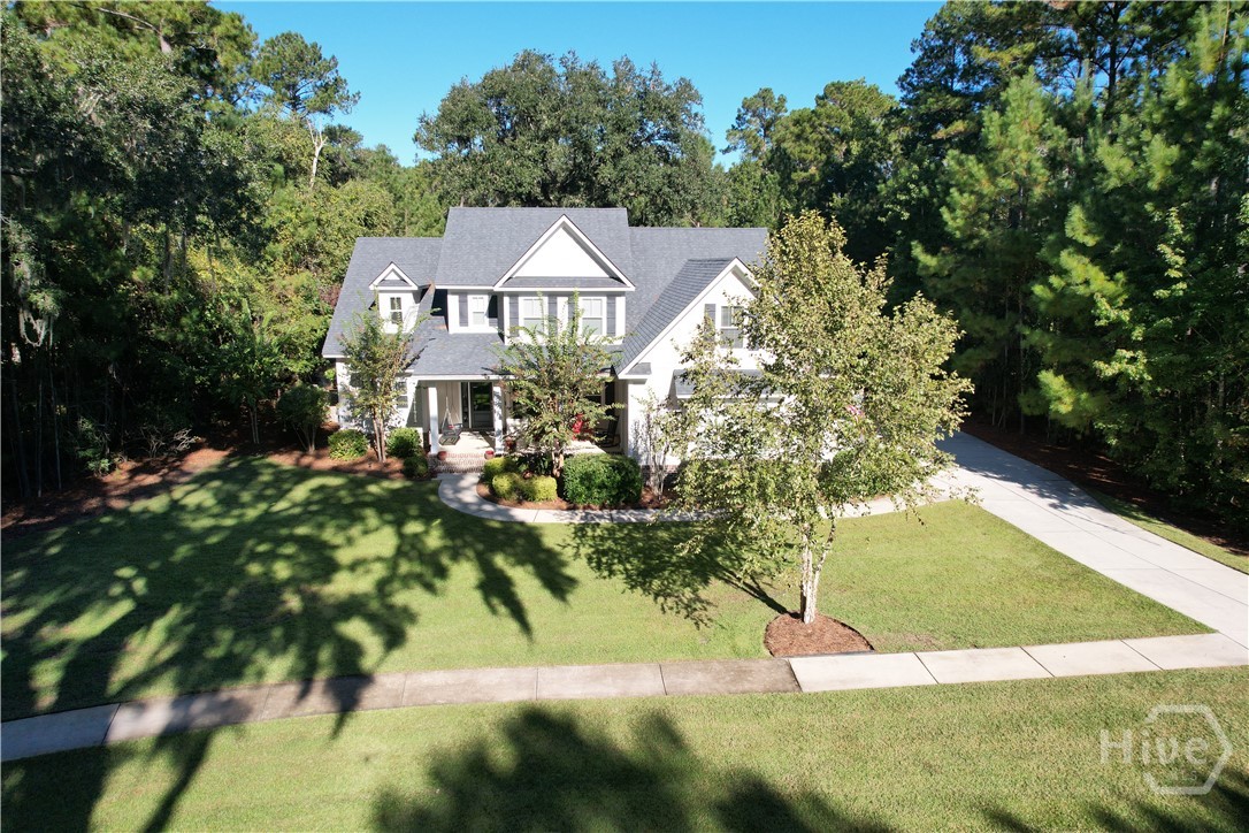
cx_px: 624
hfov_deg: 78.6
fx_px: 763
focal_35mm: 22
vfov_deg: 57.2
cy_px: 416
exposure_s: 1/1000
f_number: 2.8
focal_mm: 8.38
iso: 100
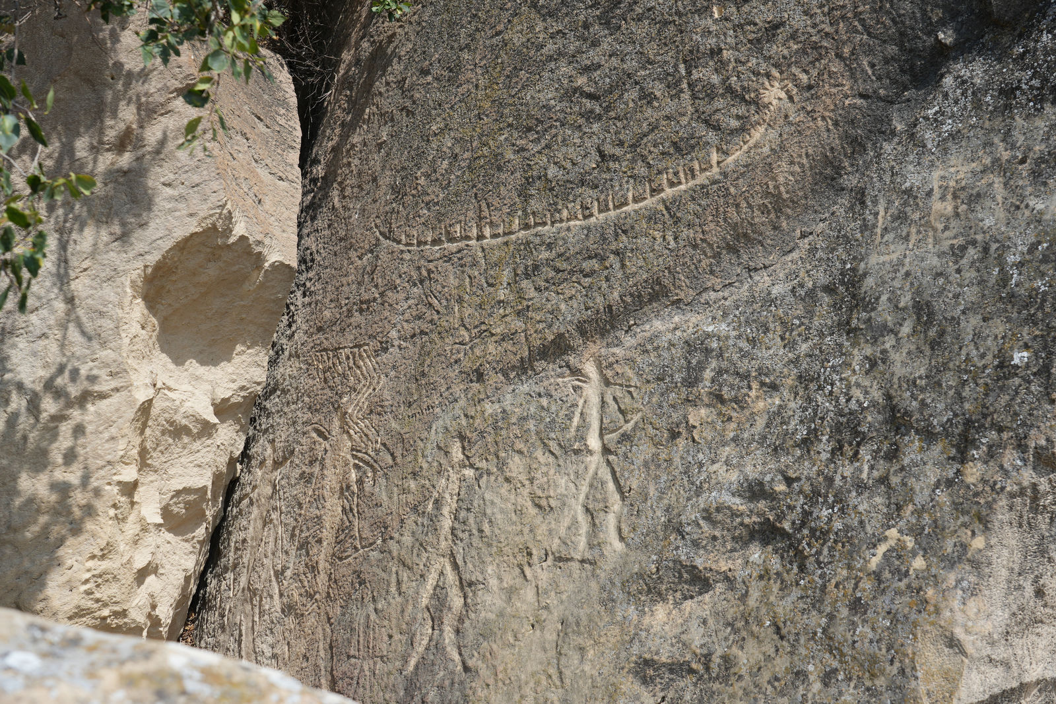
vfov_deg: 29.2
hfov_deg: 42.7
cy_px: 352
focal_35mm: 46
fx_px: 1349
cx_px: 528
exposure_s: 1/400
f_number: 6.3
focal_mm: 46
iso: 100
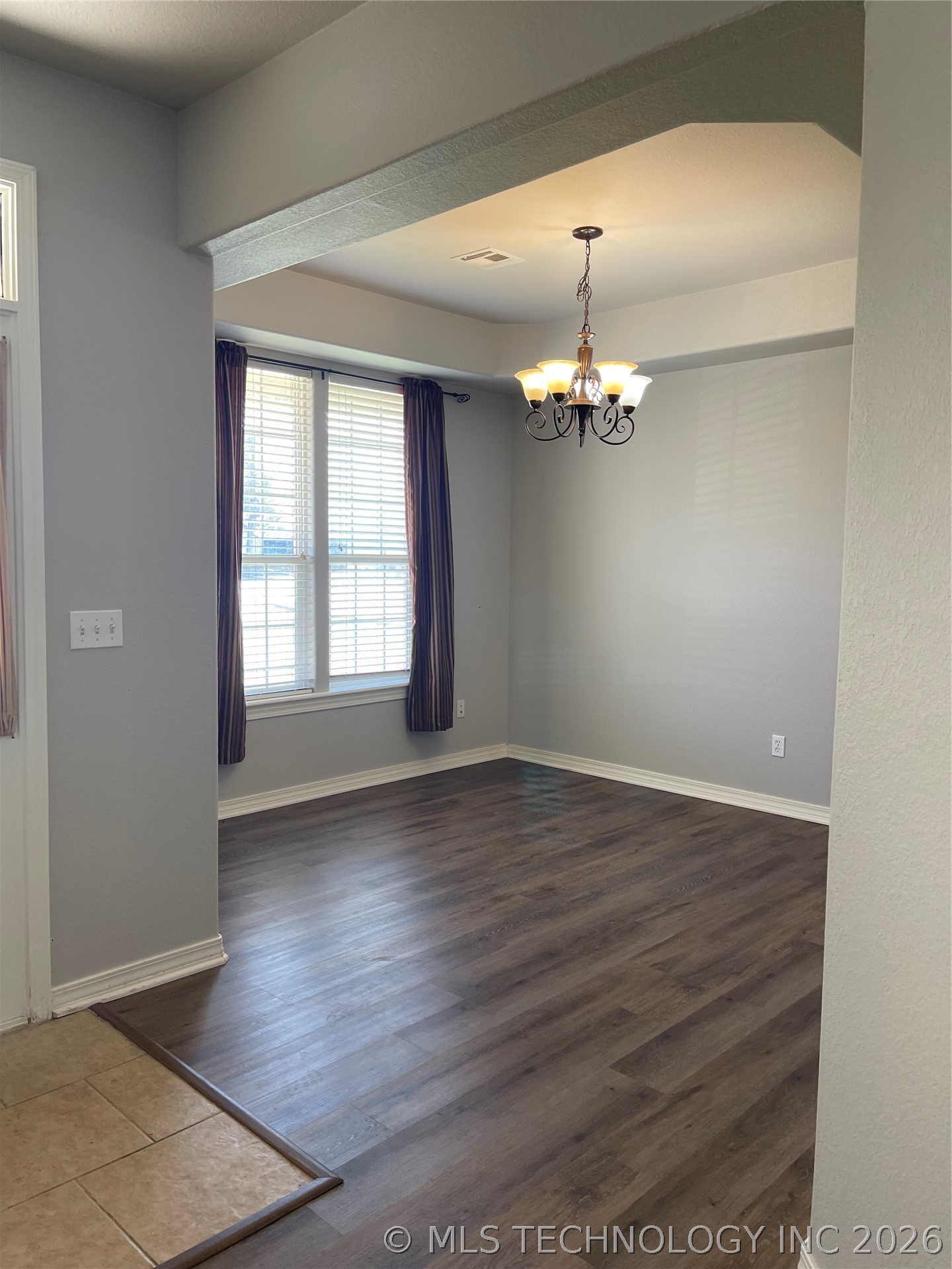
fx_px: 917
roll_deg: -1.0
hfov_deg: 54.9
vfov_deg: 69.4
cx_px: 476
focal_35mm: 25
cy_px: 634
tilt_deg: -4.5
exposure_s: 1/120
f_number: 1.6
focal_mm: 5.1
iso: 100
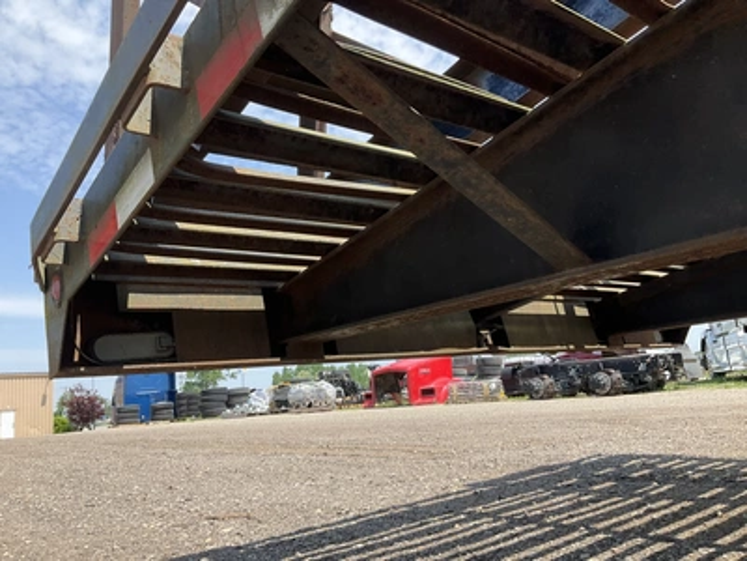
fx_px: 626
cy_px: 280
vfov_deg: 48.2
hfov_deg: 61.7
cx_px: 374
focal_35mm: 29
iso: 25
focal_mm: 3
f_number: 1.8
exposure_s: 1/912
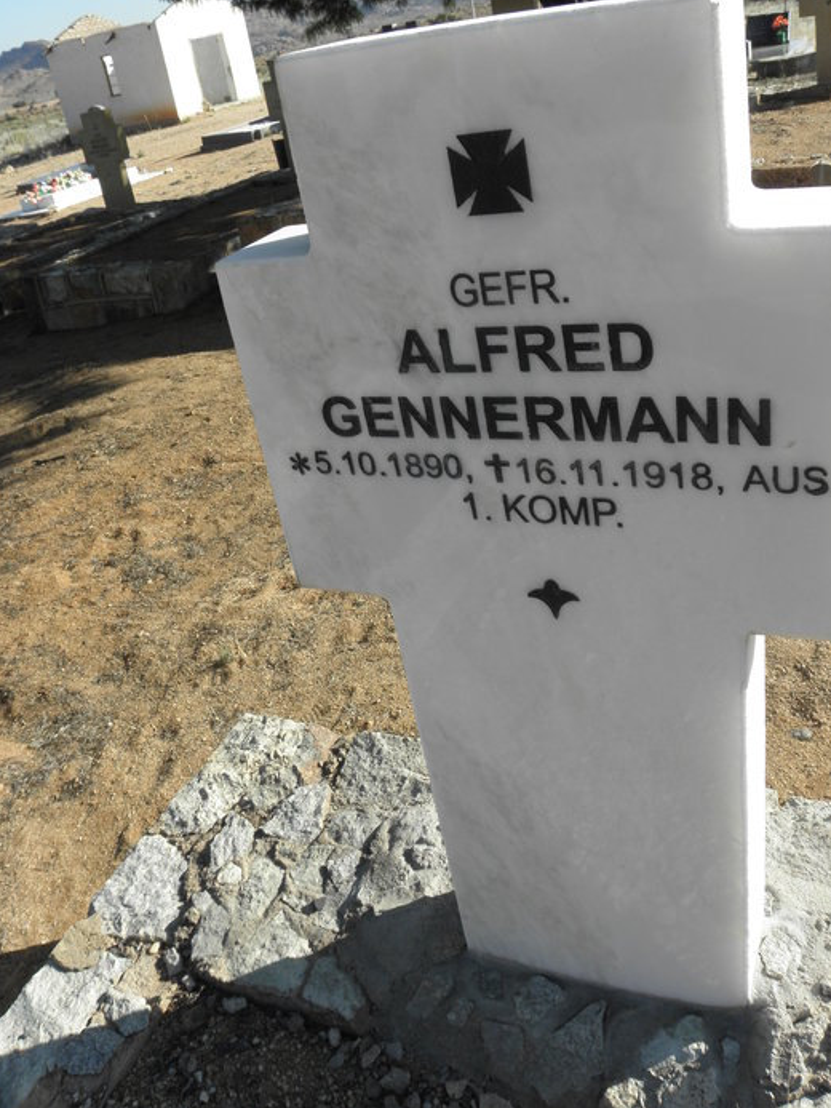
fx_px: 960
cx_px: 478
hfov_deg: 46.7
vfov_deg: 59.8
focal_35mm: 30
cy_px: 486
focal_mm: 4.6
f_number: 5.6
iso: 64
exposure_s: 1/200
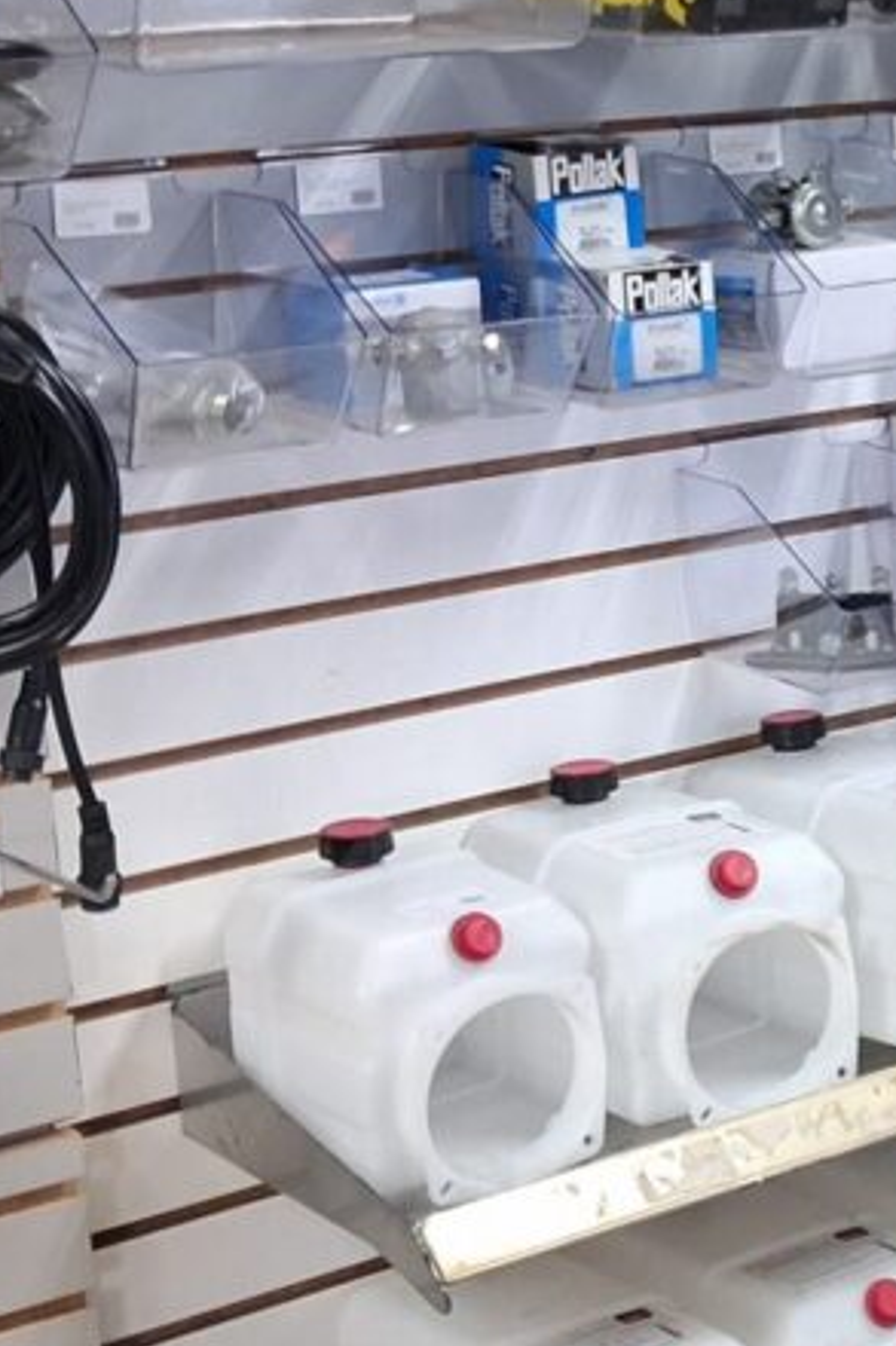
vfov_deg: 22.1
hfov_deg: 13.7
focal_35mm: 92
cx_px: 1480
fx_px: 3437
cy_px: 578
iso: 400
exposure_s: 1/50
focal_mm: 4
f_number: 1.8
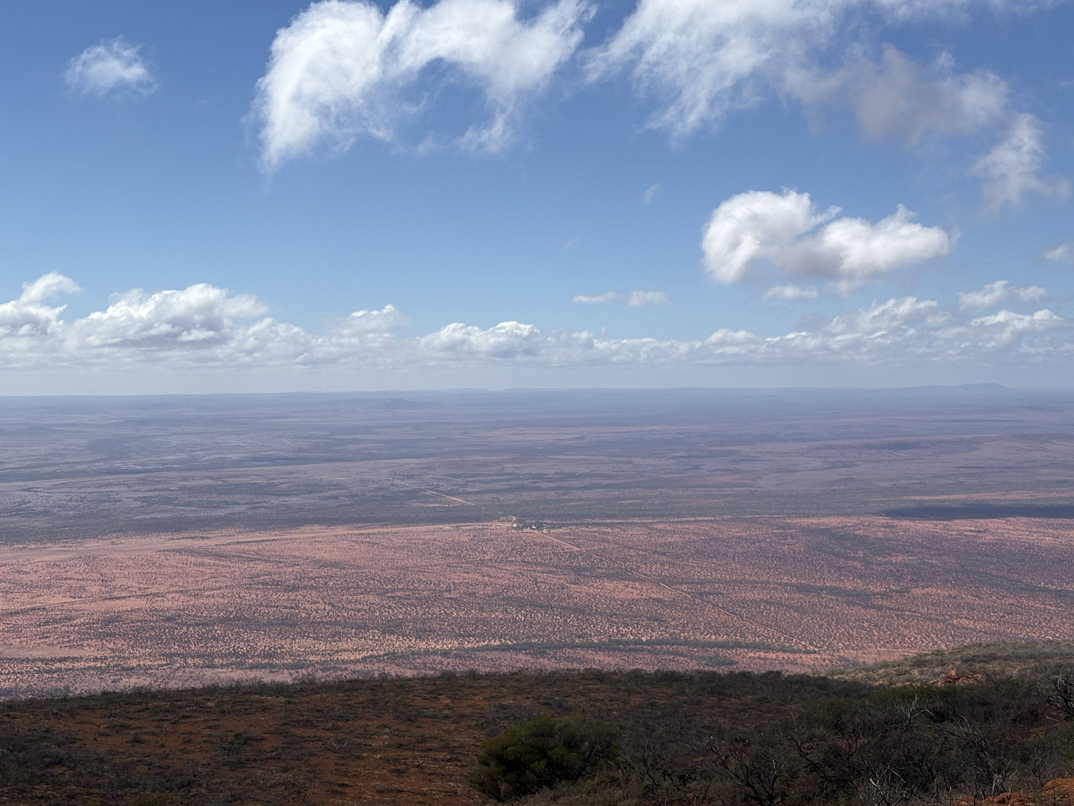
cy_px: 403
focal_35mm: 52
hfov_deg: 36.8
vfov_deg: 28.0
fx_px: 1613
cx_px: 537
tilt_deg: -1.8
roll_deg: +0.6
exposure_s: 1/4630
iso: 25
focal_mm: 5.96
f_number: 1.6
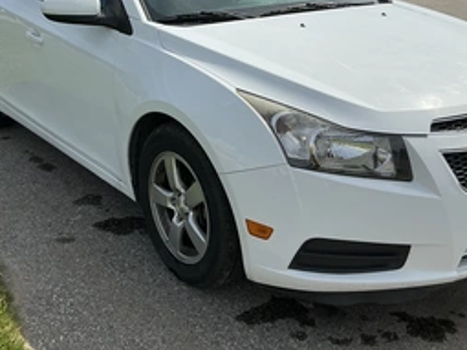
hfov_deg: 42.9
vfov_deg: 32.5
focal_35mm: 44
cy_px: 110
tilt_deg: -14.4
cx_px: 251
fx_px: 593
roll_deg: -0.9
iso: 25
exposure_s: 1/2801
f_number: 1.8
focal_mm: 3
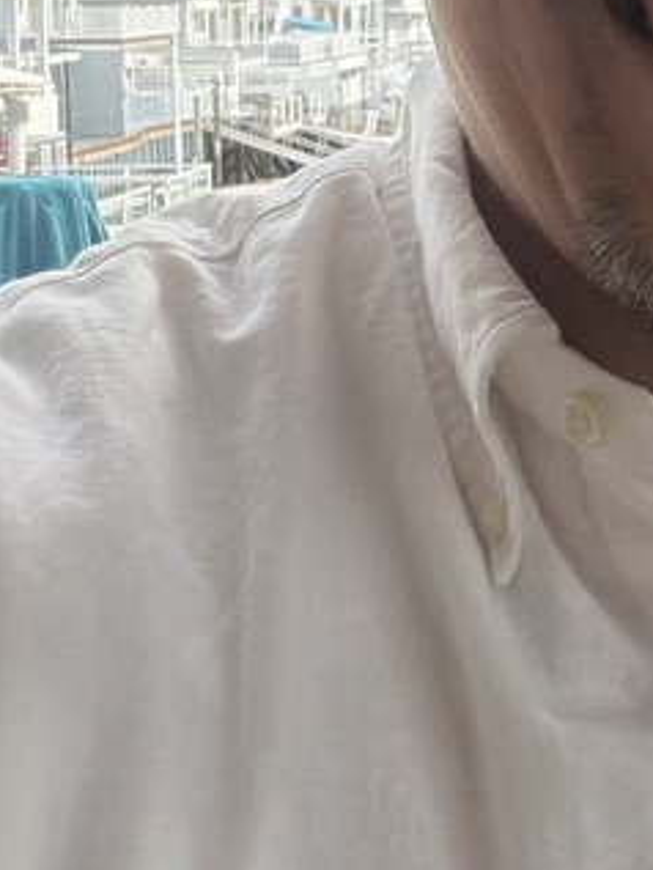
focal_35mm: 97
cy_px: 88
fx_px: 2438
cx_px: 741
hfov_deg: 14.8
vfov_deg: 19.8
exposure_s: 1/160
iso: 80
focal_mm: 2.71
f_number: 1.9
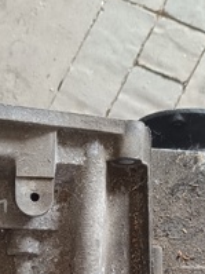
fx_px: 458
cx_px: 77
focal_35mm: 58
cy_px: 295
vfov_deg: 30.1
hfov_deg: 25.1
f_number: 1.88
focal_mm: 5.59
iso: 536
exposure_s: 1/50.1
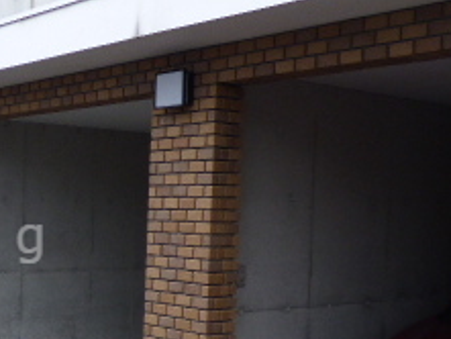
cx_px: -86
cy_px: 239
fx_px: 756
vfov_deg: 25.1
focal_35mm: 58
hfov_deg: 28.9
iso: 100
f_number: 2.8
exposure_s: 1/125
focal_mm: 3.58
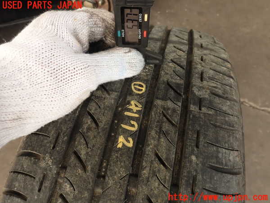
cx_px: 135
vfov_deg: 54.9
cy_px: 102
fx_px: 195
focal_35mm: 25
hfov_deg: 69.4
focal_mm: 4.5
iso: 100
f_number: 2.8
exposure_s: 1/160
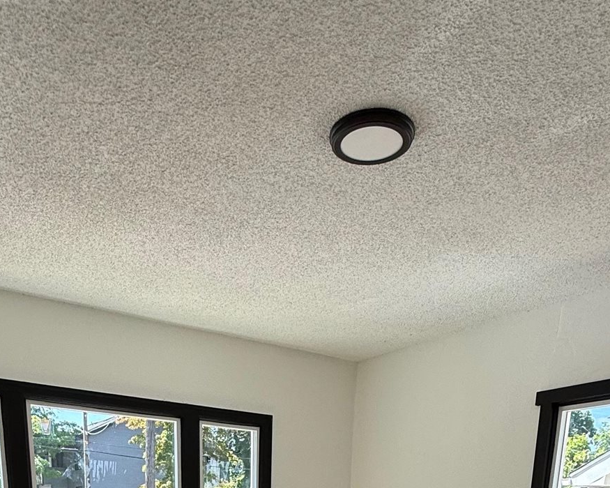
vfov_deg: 29.1
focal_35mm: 36
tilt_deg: -14.8
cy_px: 700
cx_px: 270
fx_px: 650
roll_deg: -1.4
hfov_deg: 50.2
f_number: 2.2
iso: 64
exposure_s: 1/189
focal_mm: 2.22
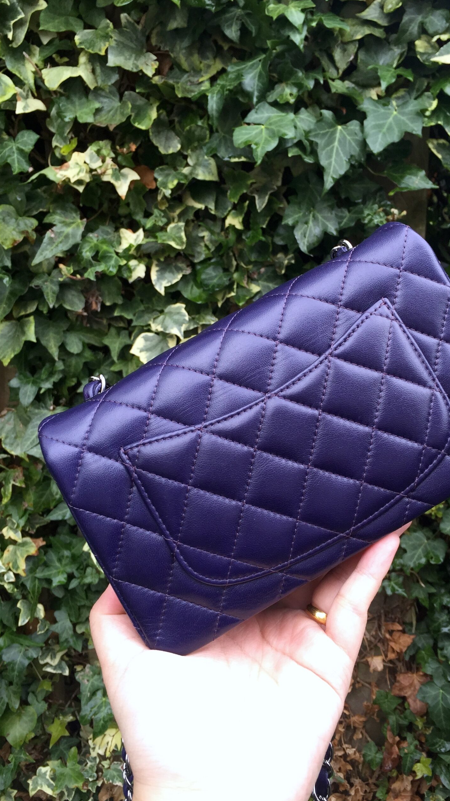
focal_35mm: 32
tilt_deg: -9.1
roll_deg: +1.5
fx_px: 679
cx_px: 261
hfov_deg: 36.6
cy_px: 403
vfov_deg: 61.0
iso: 50
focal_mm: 4.15
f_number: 2.2
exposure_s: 1/120
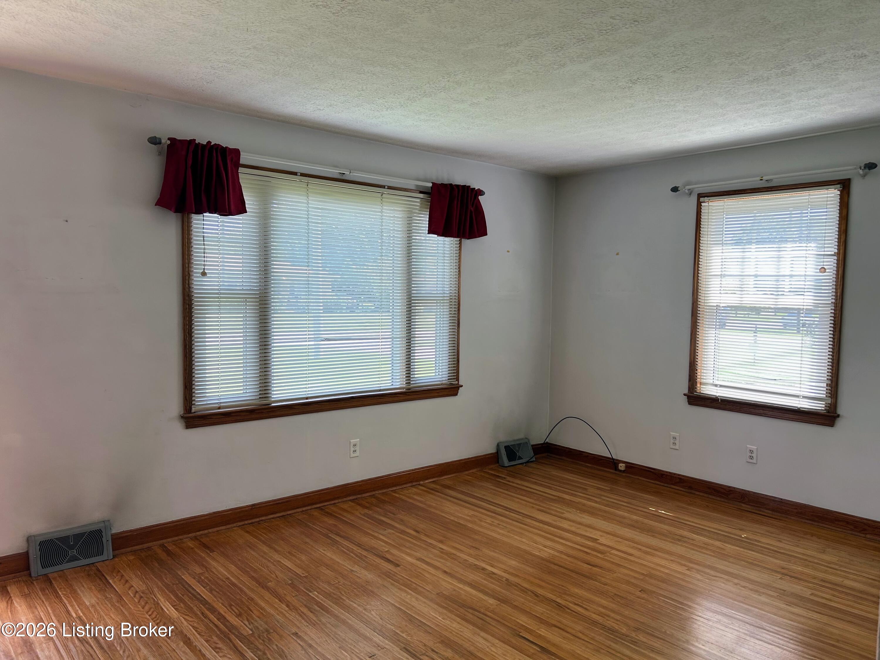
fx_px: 661
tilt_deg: -2.4
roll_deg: +0.6
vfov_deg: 53.1
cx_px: 440
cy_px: 330
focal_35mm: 26
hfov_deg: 67.3
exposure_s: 1/121
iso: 40
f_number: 1.5
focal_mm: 5.7
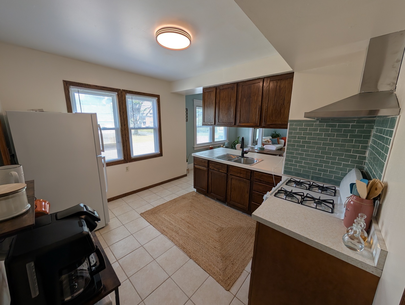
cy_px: 152
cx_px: 202
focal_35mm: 12
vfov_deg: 94.7
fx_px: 141
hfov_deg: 110.5
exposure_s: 1/266
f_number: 1.7
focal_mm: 2.02
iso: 57
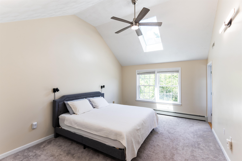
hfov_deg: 96.8
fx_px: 107
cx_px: 121
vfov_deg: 73.7
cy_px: 80
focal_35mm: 16
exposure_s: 1/125
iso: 320
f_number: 8
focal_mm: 16
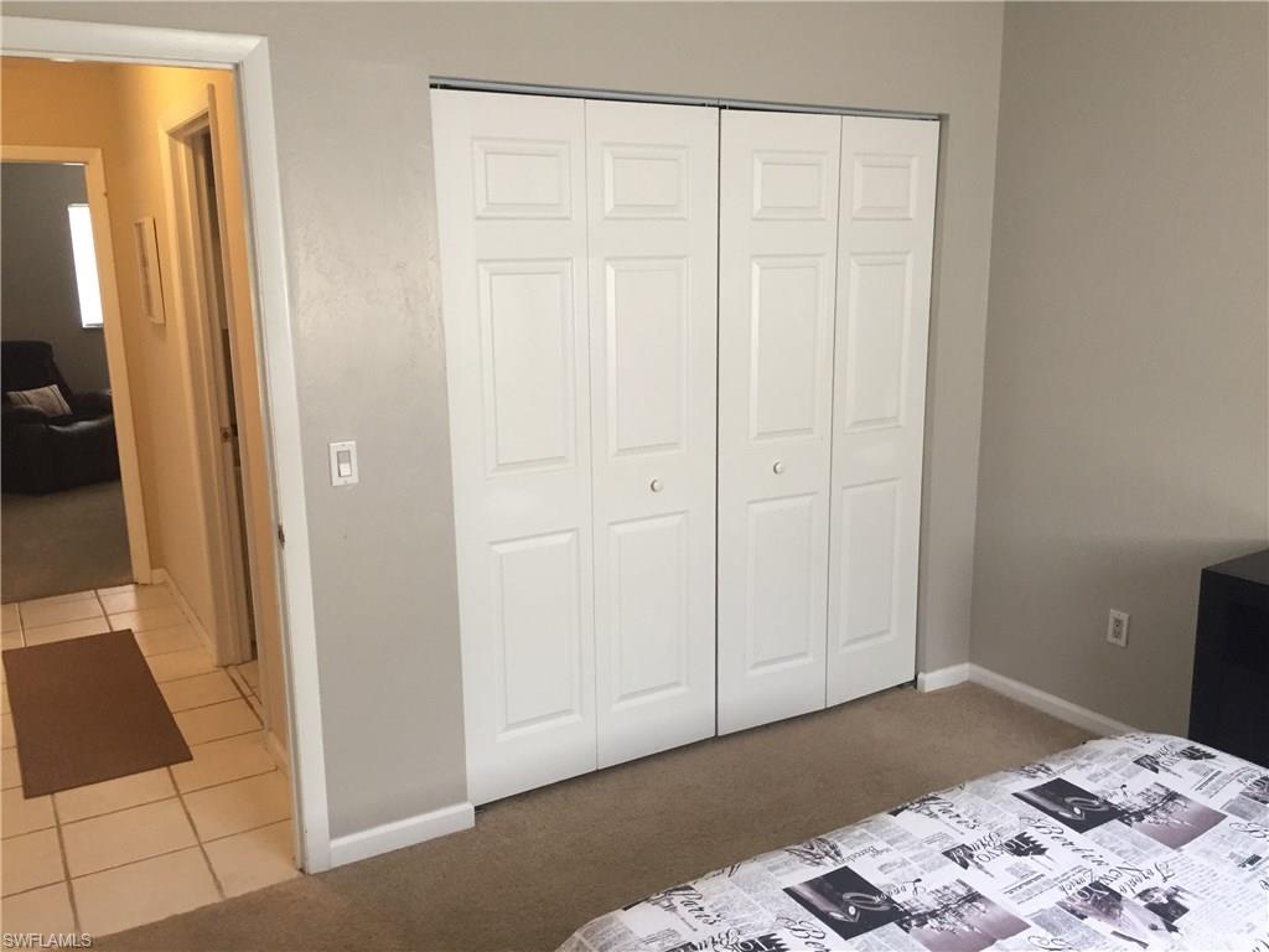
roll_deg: +0.1
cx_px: 634
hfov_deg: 61.7
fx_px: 1063
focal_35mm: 29
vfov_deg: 48.2
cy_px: 476
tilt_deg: -12.3
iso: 100
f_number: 2.2
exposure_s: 1/30
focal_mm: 4.15
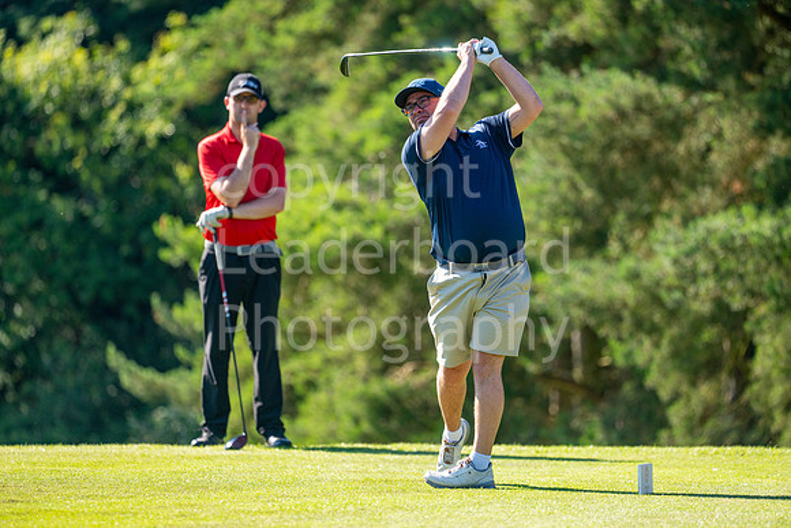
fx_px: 6593
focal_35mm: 300
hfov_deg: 6.9
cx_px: 396
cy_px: 264
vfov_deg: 4.6
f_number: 4.5
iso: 250
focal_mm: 300
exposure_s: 1/1000
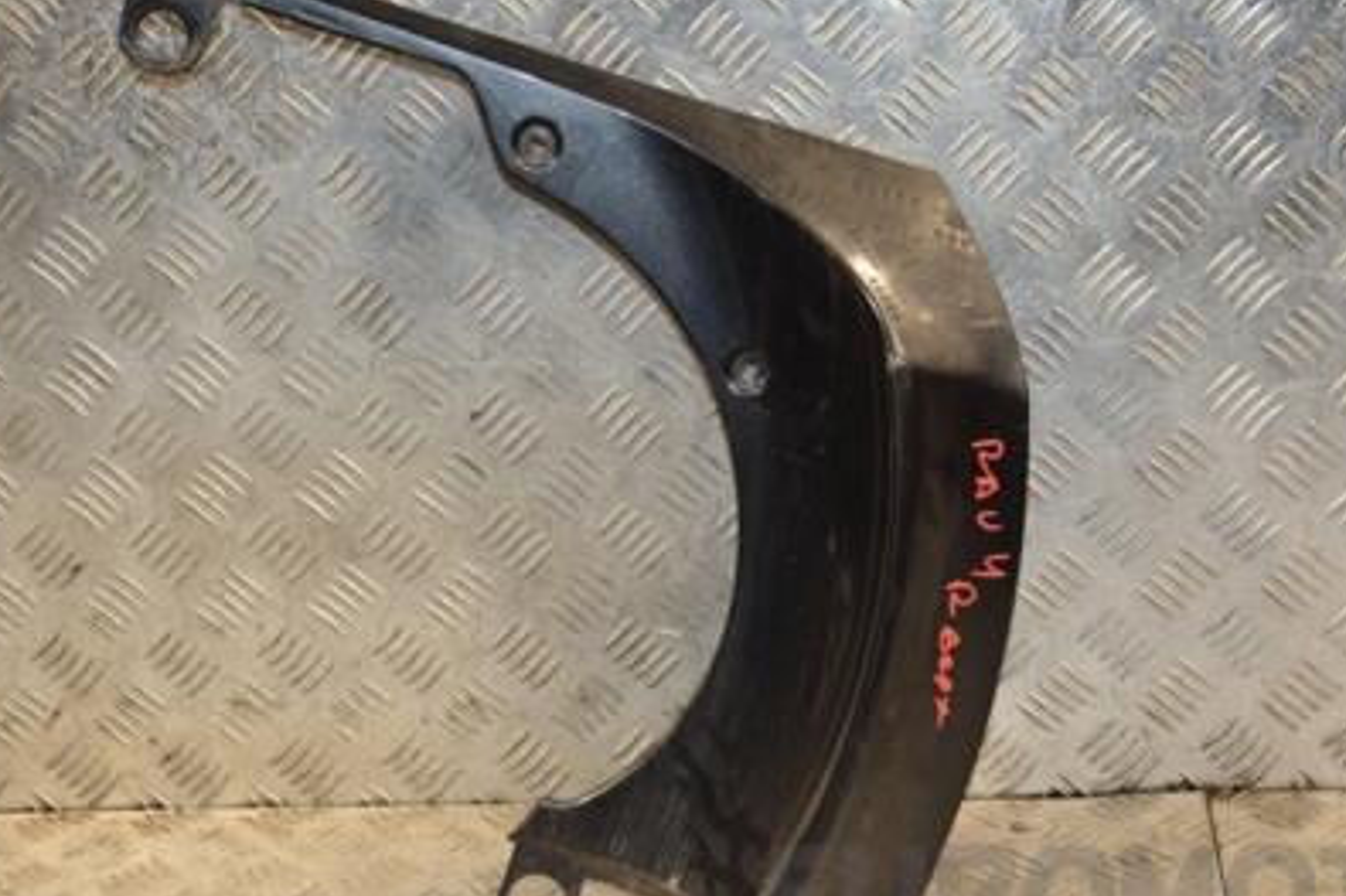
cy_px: 443
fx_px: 2728
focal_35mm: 73
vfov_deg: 18.7
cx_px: 702
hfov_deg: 27.7
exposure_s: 1/200
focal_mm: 32
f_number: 5
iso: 800
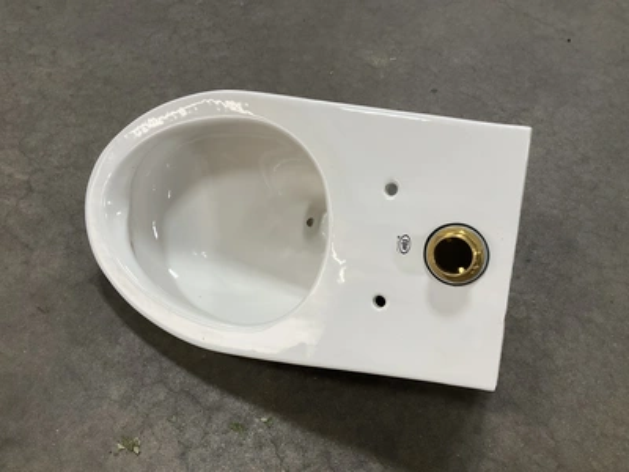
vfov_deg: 48.2
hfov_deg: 61.7
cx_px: 314
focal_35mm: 29
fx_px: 527
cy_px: 236
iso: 125
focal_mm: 3
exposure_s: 1/60
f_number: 1.8
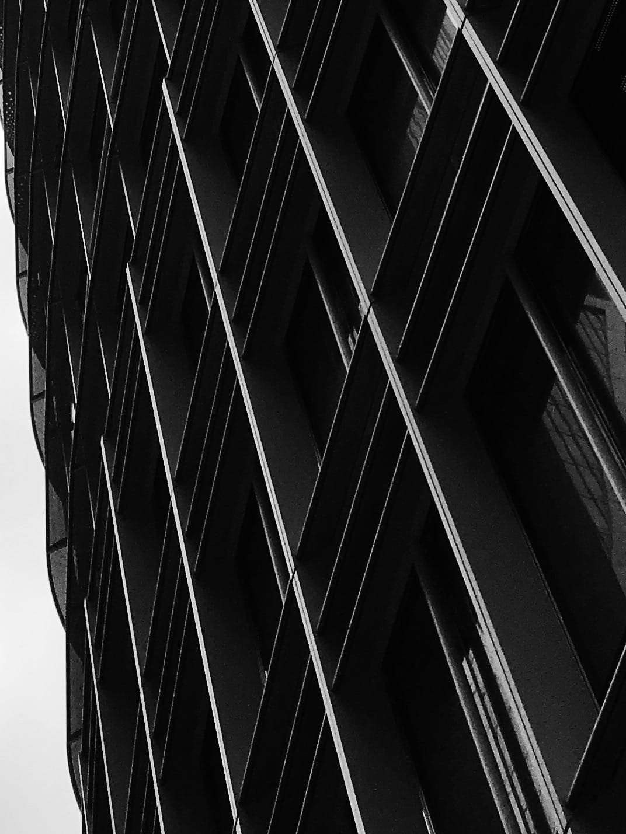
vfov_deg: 21.7
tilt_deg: +67.5
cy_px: -322
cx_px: 313
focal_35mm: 79
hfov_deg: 18.7
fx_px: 1905
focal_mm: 3.99
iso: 20
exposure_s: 1/5988
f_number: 1.8
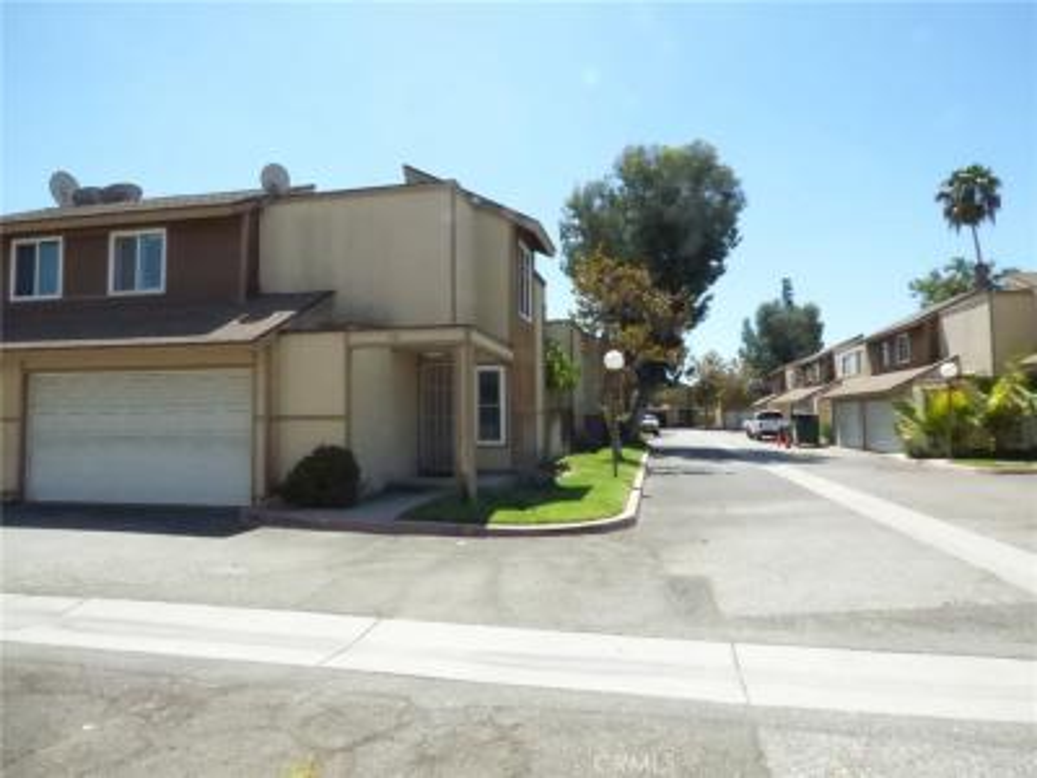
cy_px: 389
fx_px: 599
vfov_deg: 66.0
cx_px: 518
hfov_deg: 81.7
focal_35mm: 20
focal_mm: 3.58
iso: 1600
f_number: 8
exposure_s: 1/2000
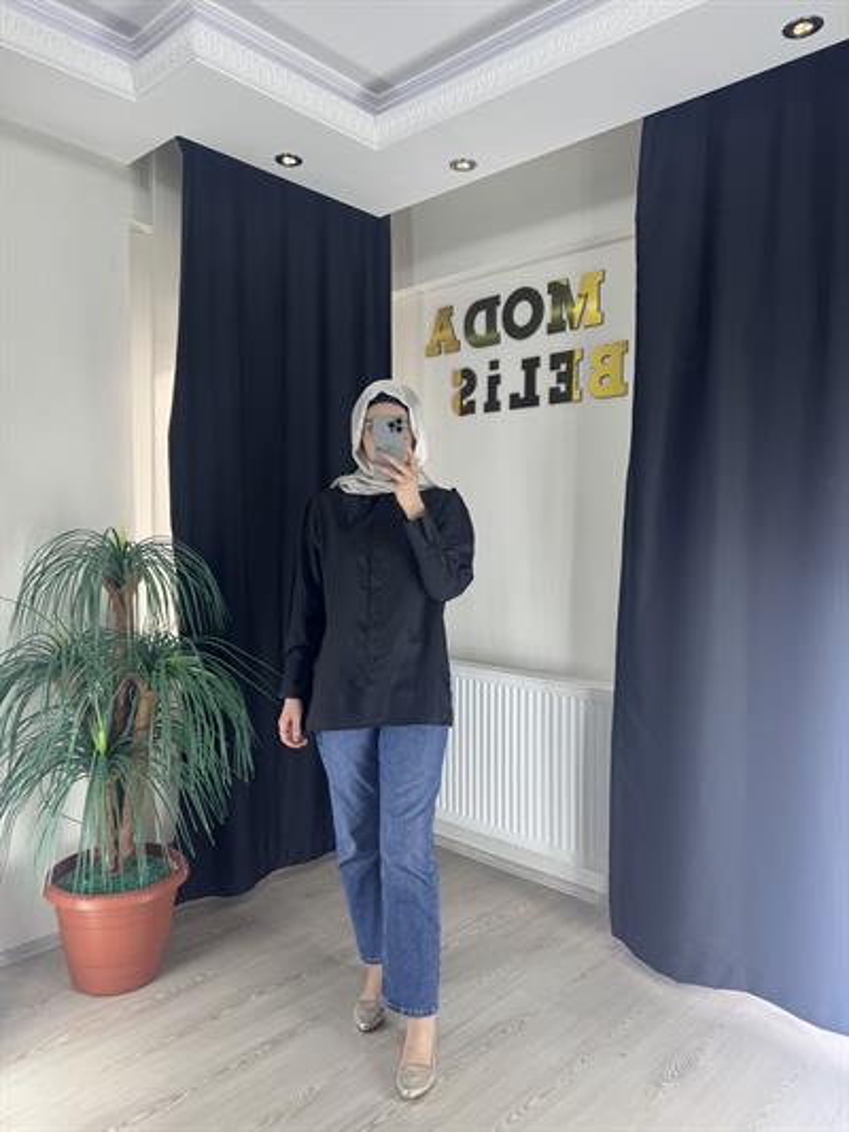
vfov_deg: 71.6
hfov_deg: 56.8
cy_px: 566
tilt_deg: -16.6
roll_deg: -0.9
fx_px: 785
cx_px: 424
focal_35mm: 24
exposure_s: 1/186
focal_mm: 6.76
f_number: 1.78
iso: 64
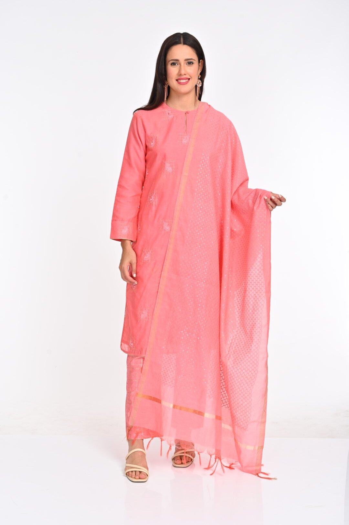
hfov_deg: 27.0
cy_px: 262
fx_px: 728
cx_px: 174
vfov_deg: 39.6
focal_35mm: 50
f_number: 8
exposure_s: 1/160
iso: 320
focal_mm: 50
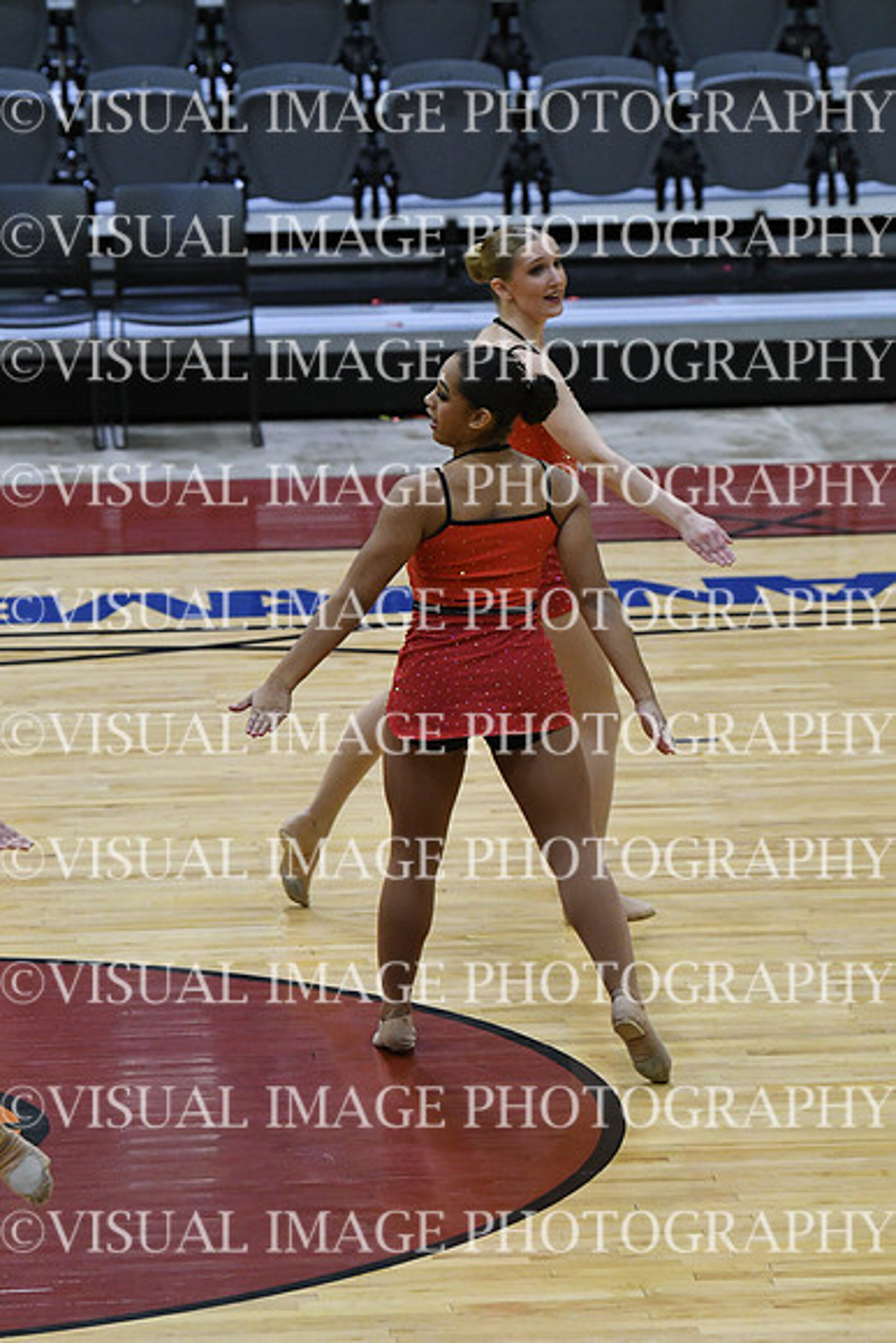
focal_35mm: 217
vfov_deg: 9.5
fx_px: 8096
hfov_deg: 6.3
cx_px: 448
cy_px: 672
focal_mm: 145
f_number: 4
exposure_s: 1/500
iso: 5000
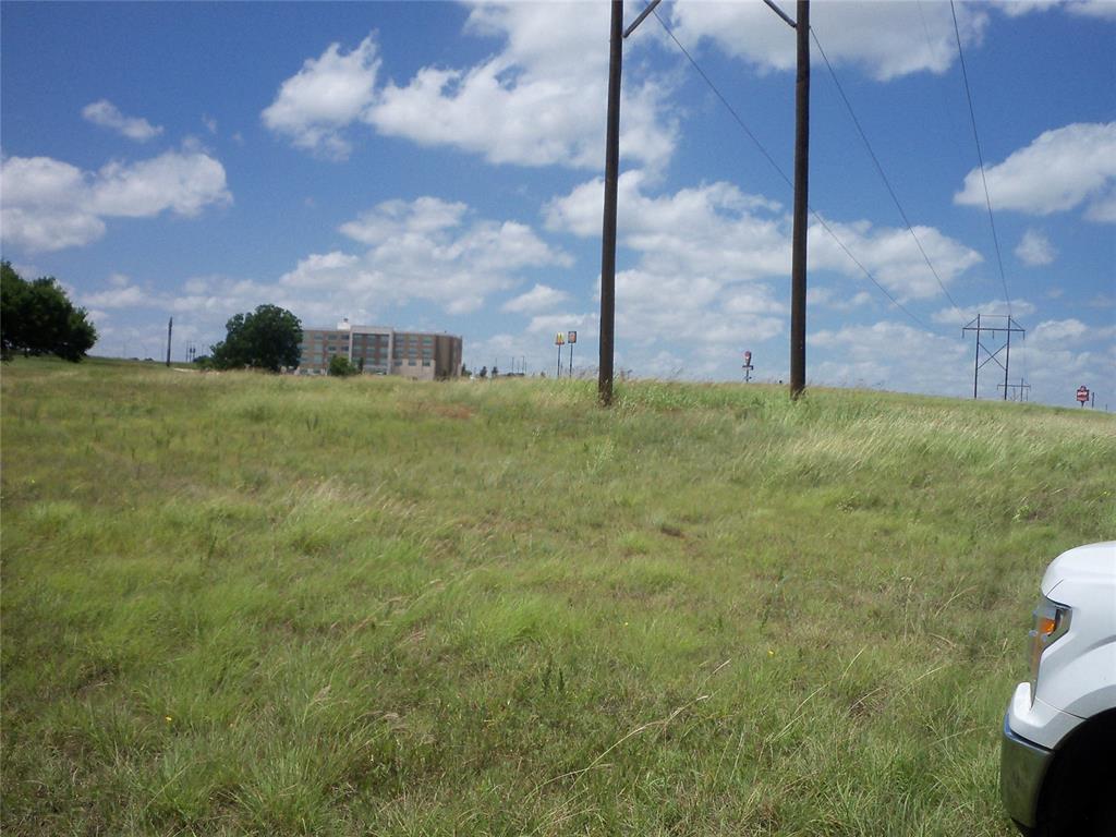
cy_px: 418
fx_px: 1225
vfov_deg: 37.7
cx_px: 558
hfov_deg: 49.0
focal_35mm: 38
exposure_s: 1/640
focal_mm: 6.3
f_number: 5.6
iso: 100
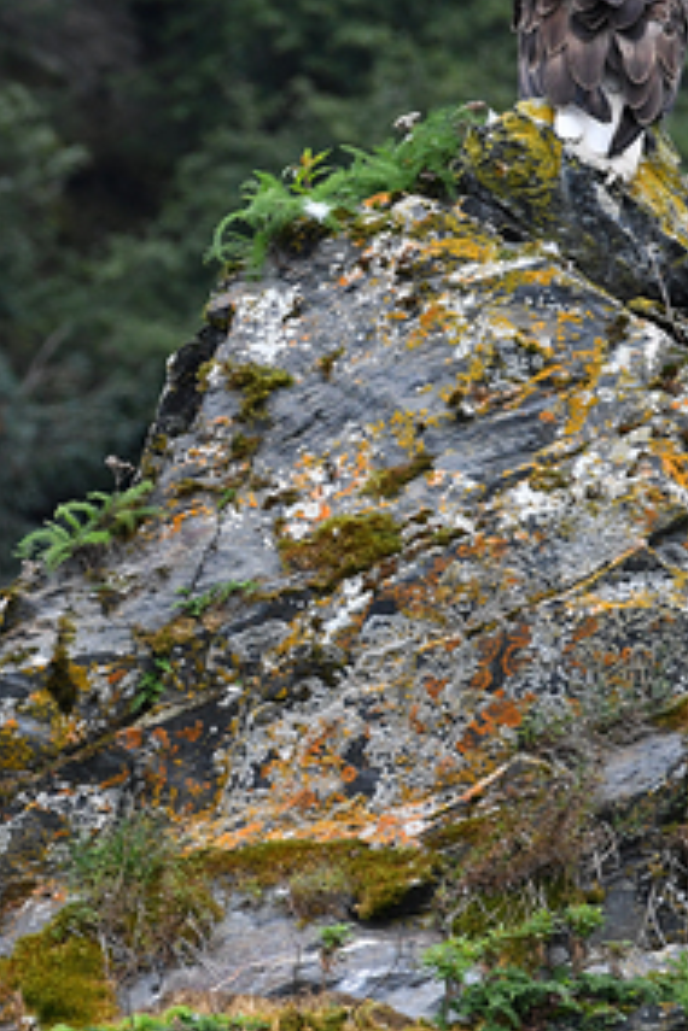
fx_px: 23505
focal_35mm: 820
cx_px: 255
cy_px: 336
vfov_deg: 2.5
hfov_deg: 1.7
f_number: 8
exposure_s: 1/800
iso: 2000
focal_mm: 300
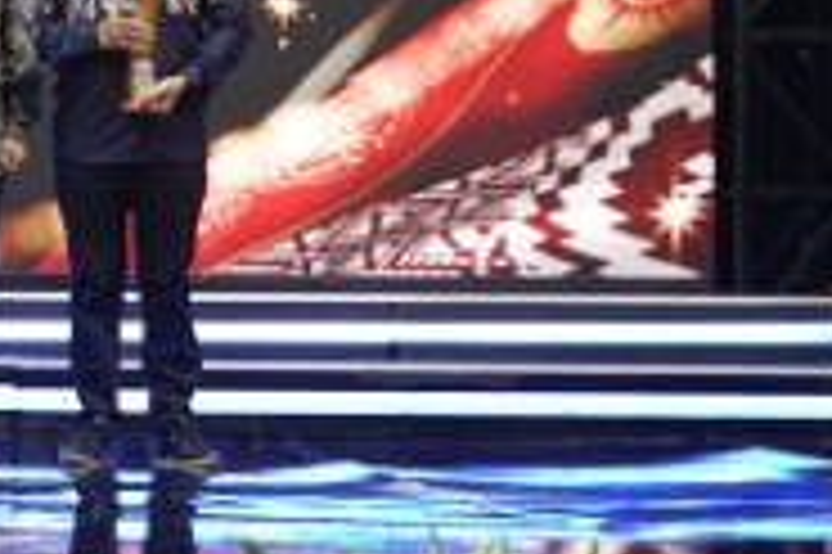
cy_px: -131
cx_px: -337
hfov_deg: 10.3
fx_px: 4503
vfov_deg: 7.0
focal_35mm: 195
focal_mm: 50
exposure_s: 1/160
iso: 1250
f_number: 1.8
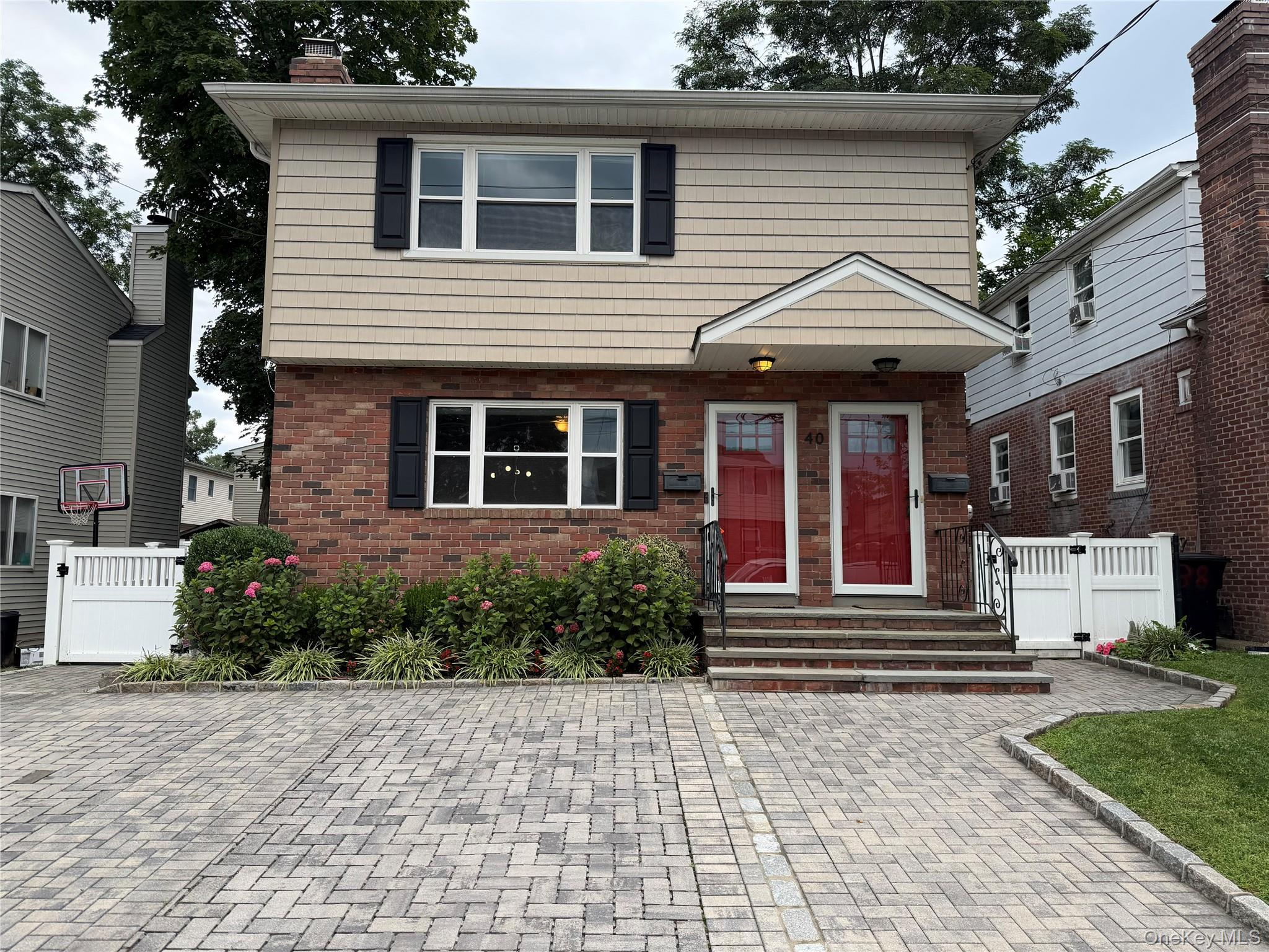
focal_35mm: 24
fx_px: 880
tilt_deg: +6.3
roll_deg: -0.1
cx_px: 634
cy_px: 476
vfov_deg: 56.8
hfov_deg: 71.6
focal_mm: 6.76
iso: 80
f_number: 1.78
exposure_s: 1/1337
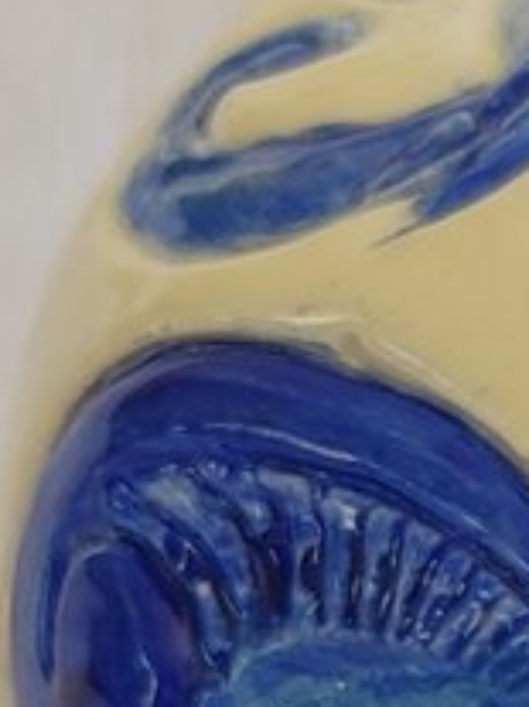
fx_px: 4549
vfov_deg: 8.8
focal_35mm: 223
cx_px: 1389
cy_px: 888
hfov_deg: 6.3
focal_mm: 5.58
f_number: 1.8
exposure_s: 1/84
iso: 50
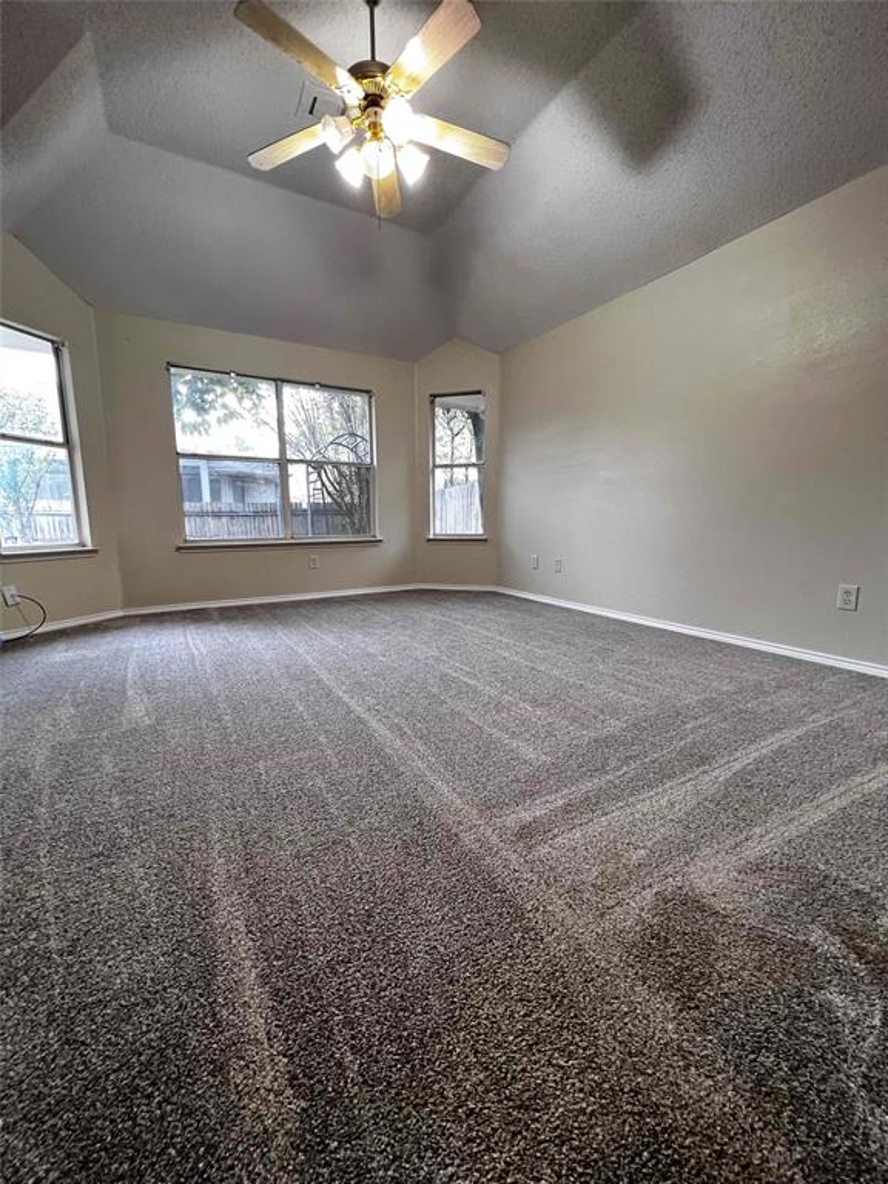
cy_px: 592
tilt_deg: -9.9
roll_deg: -0.1
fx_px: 445
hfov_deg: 89.9
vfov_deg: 106.2
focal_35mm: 13
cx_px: 444
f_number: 1.8
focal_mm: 1.57
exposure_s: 1/60
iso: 500
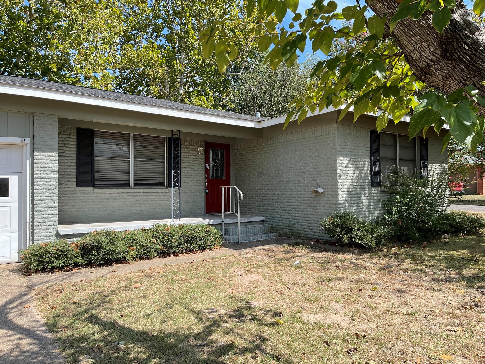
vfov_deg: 54.9
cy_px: 182
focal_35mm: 25
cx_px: 242
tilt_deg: +0.9
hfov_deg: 69.4
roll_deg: +0.2
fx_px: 350
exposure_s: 1/1689
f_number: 1.6
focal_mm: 5.1
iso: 32
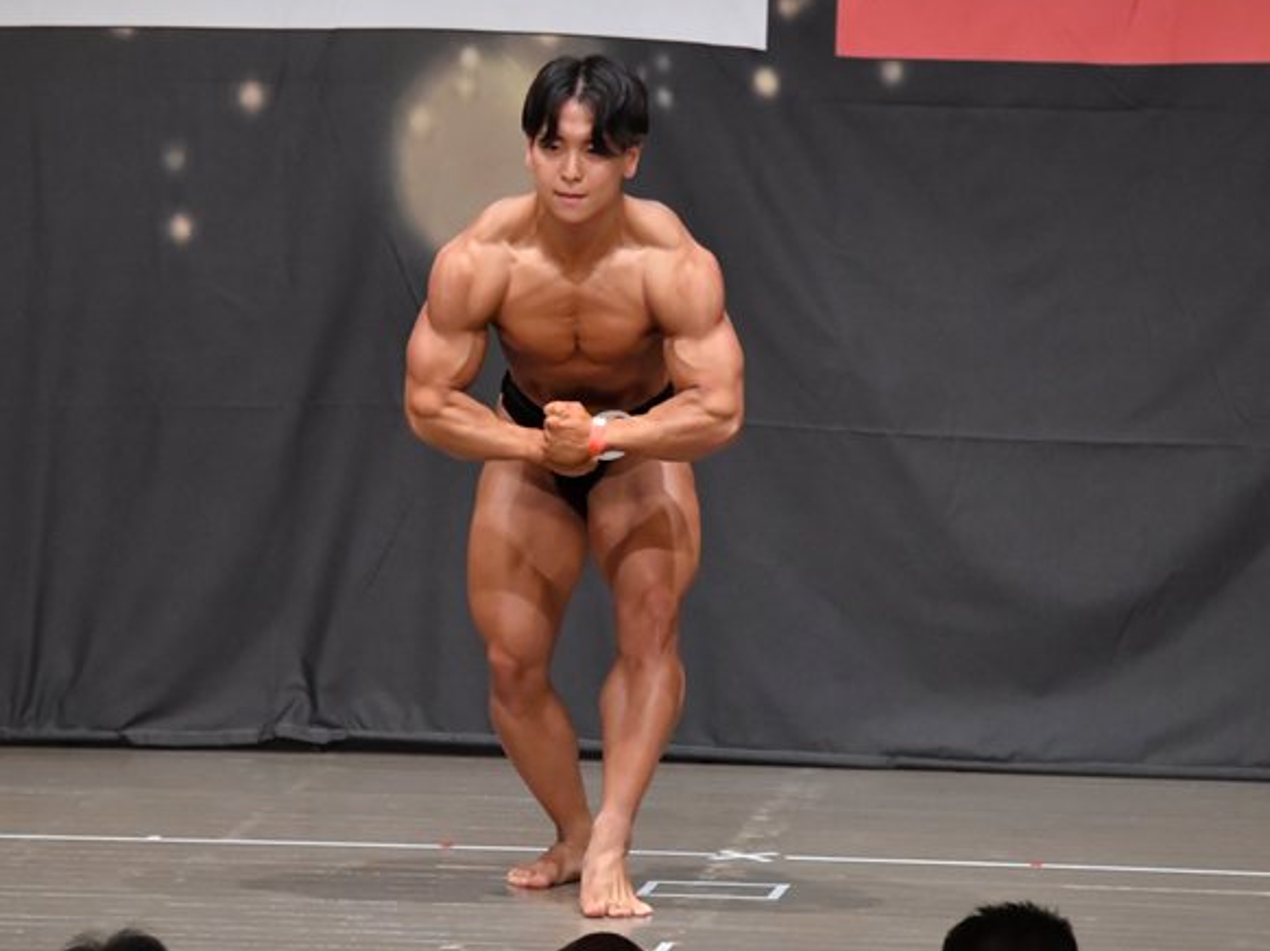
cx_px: 457
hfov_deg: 6.9
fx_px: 10562
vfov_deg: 5.2
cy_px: 467
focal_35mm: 288
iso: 6400
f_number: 5.6
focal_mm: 150
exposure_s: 1/400
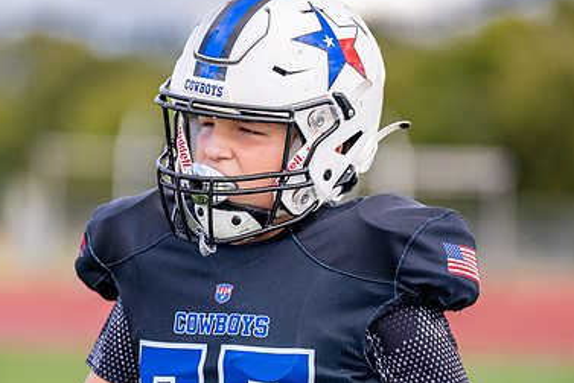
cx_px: 257
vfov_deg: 4.4
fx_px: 5010
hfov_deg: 6.6
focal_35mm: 314
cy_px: 223
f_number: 2.8
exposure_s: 1/2500
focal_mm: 188
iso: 250
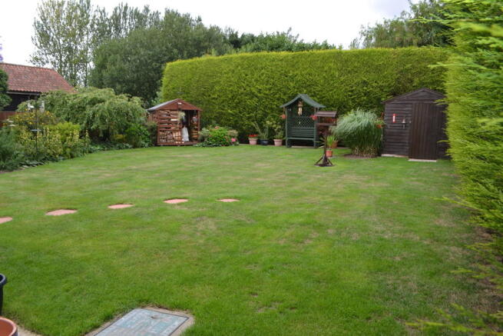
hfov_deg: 67.4
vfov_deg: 48.0
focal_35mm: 27
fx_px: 377
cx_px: 252
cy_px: 168
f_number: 5.6
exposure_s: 1/125
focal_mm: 18
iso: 140
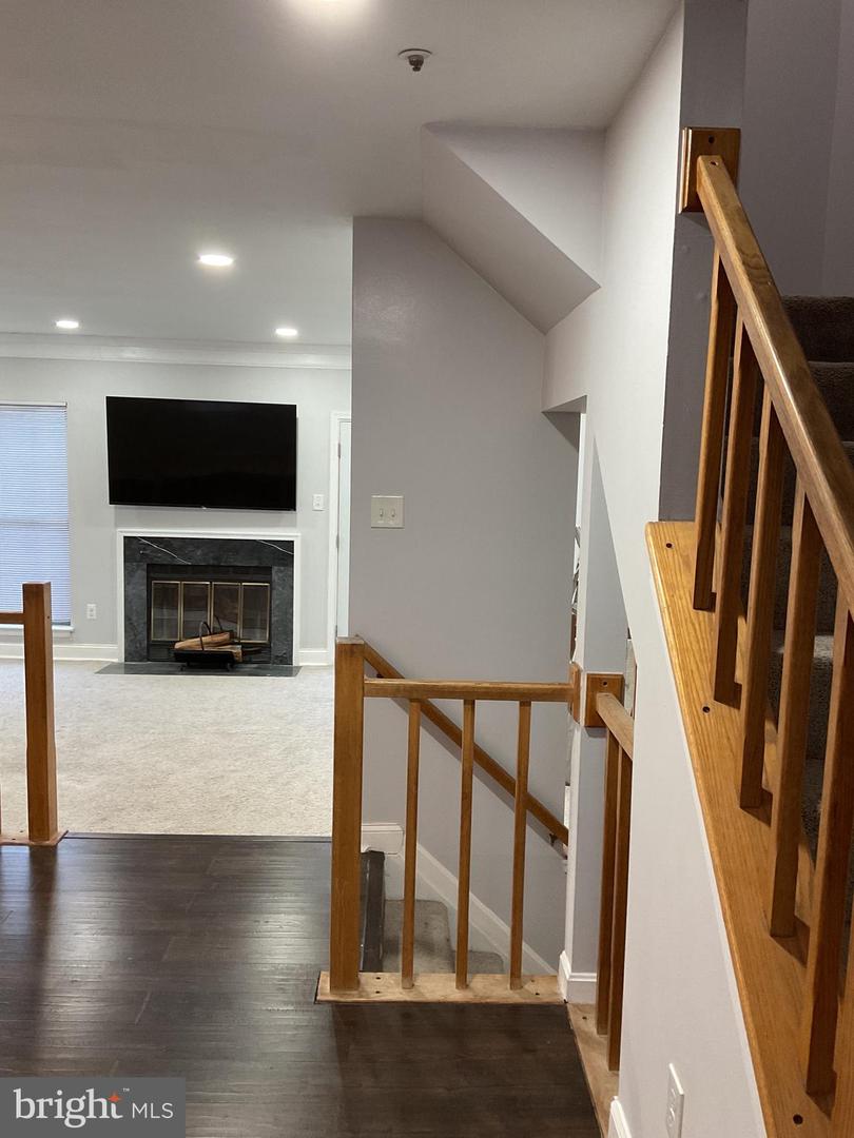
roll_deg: -0.9
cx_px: 427
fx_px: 954
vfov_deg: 61.7
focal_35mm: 29
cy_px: 569
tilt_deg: -6.6
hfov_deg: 48.2
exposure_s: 1/60
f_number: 1.8
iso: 125
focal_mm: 3
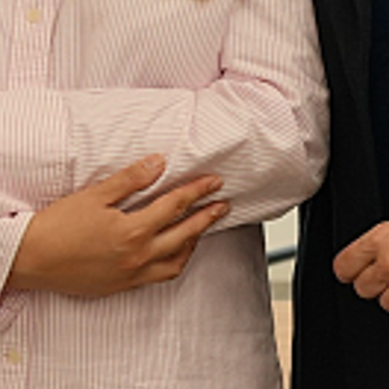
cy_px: -162
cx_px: 306
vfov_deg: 6.8
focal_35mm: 255
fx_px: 3243
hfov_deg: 6.9
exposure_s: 1/160
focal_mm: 47.2
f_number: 4
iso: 1000
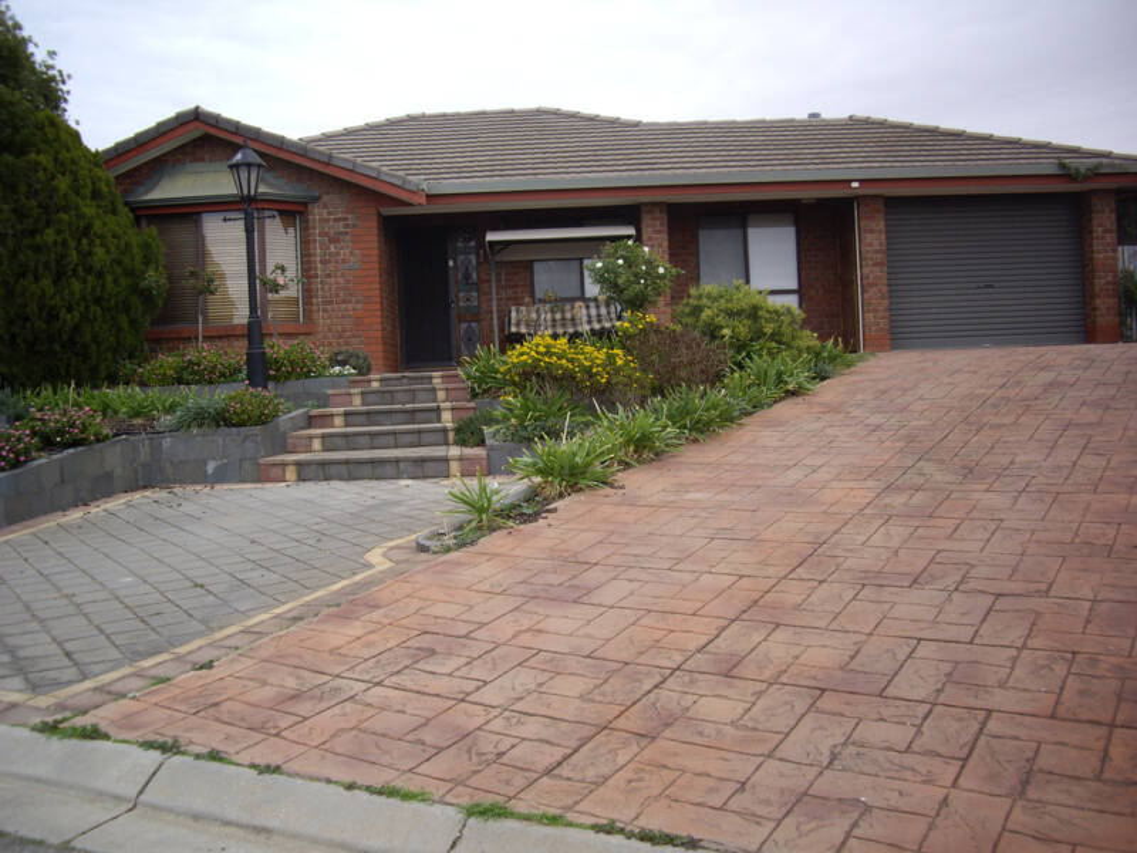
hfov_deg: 49.0
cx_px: 568
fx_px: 1248
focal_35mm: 38
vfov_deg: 37.7
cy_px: 426
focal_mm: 7.9
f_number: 2.8
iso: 100
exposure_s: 1/160
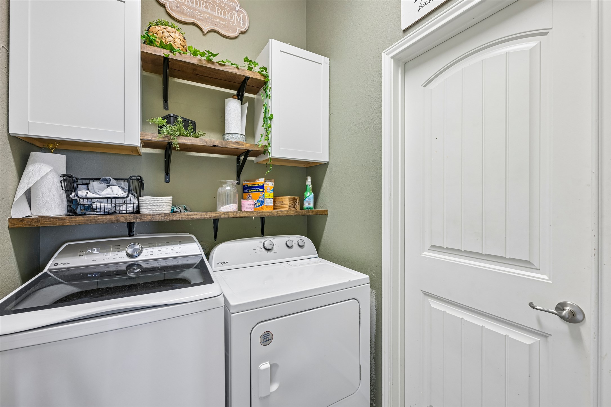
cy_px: 204
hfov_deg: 100.4
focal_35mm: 15
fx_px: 255
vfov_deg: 77.3
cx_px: 306
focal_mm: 15
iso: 250
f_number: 6.7
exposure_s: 1/15
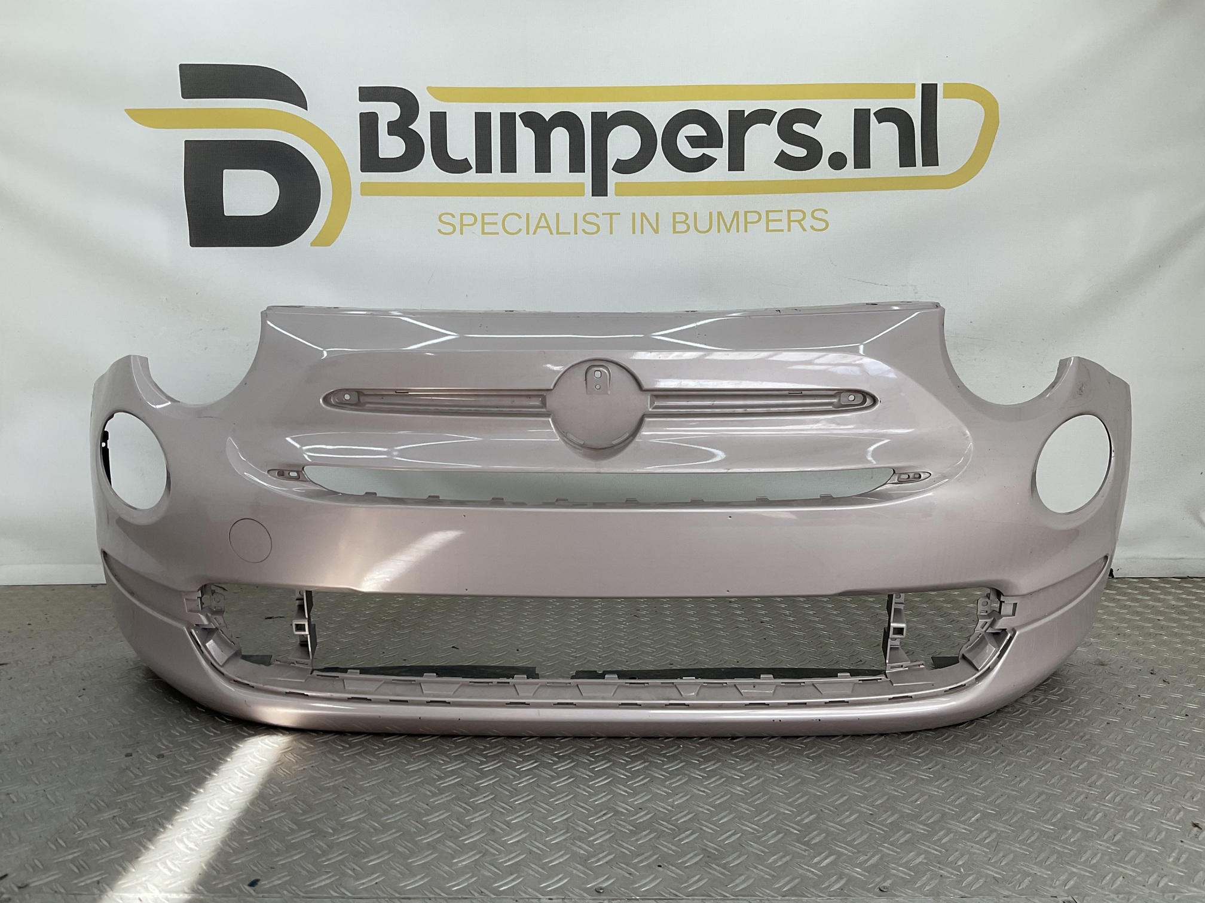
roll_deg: -0.5
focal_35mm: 29
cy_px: 452
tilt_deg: -8.1
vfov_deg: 48.2
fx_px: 1010
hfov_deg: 61.7
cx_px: 602
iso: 16
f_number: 1.8
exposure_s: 1/247
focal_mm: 3
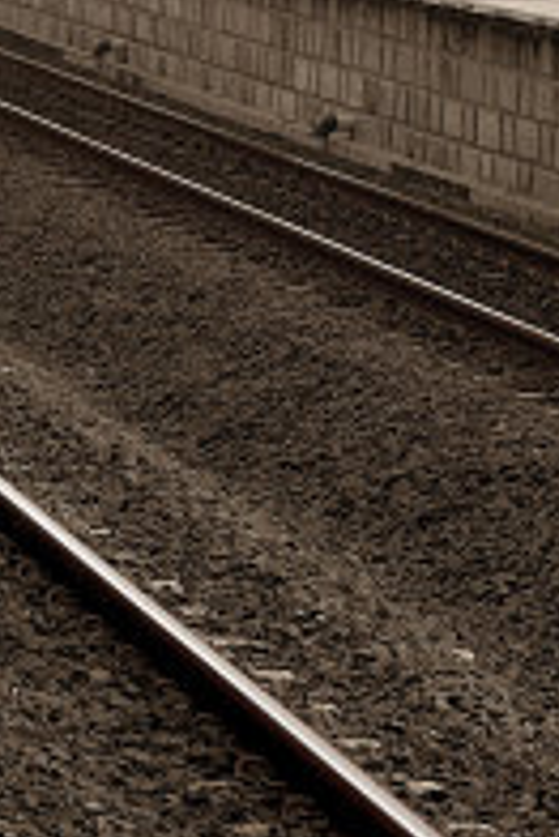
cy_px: 107
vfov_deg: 8.2
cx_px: -254
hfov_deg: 5.5
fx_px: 5812
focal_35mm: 250
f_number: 2.8
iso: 40
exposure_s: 1/170
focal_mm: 9
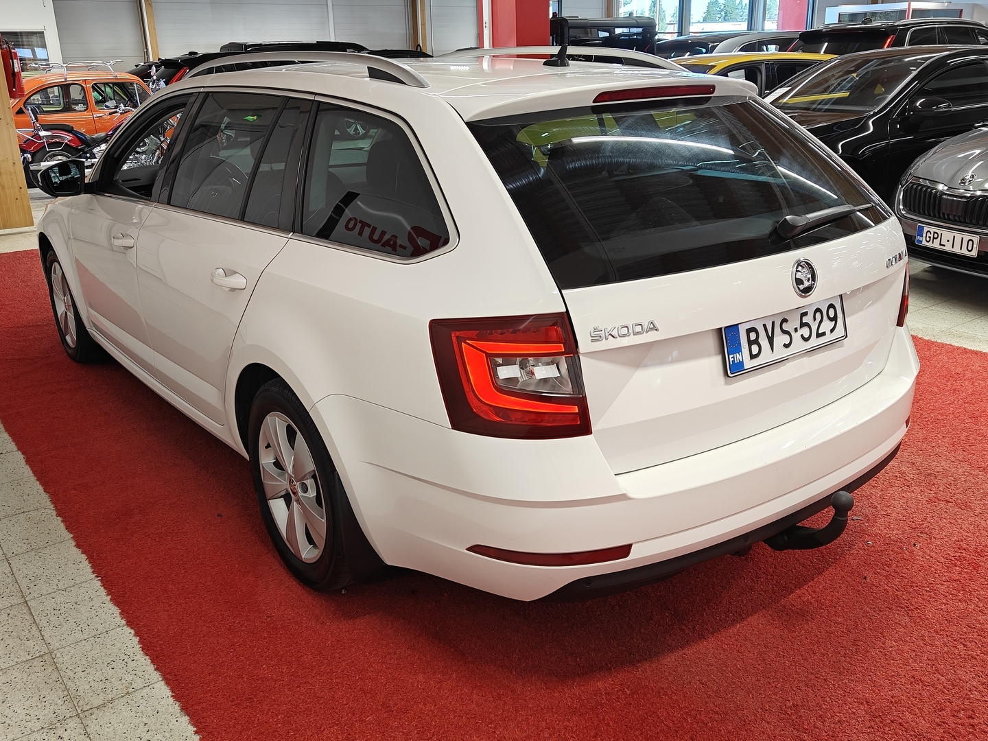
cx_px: 494
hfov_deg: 56.8
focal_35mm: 32
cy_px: 370
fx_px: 913
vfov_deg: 44.2
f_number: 1.8
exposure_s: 1/100
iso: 64
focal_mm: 5.59
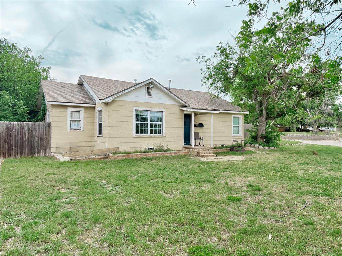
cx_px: 171
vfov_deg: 56.8
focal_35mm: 24
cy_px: 128
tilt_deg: +1.9
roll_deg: -0.4
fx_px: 237
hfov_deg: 71.6
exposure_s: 1/1230
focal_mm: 6.76
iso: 100
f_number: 1.78
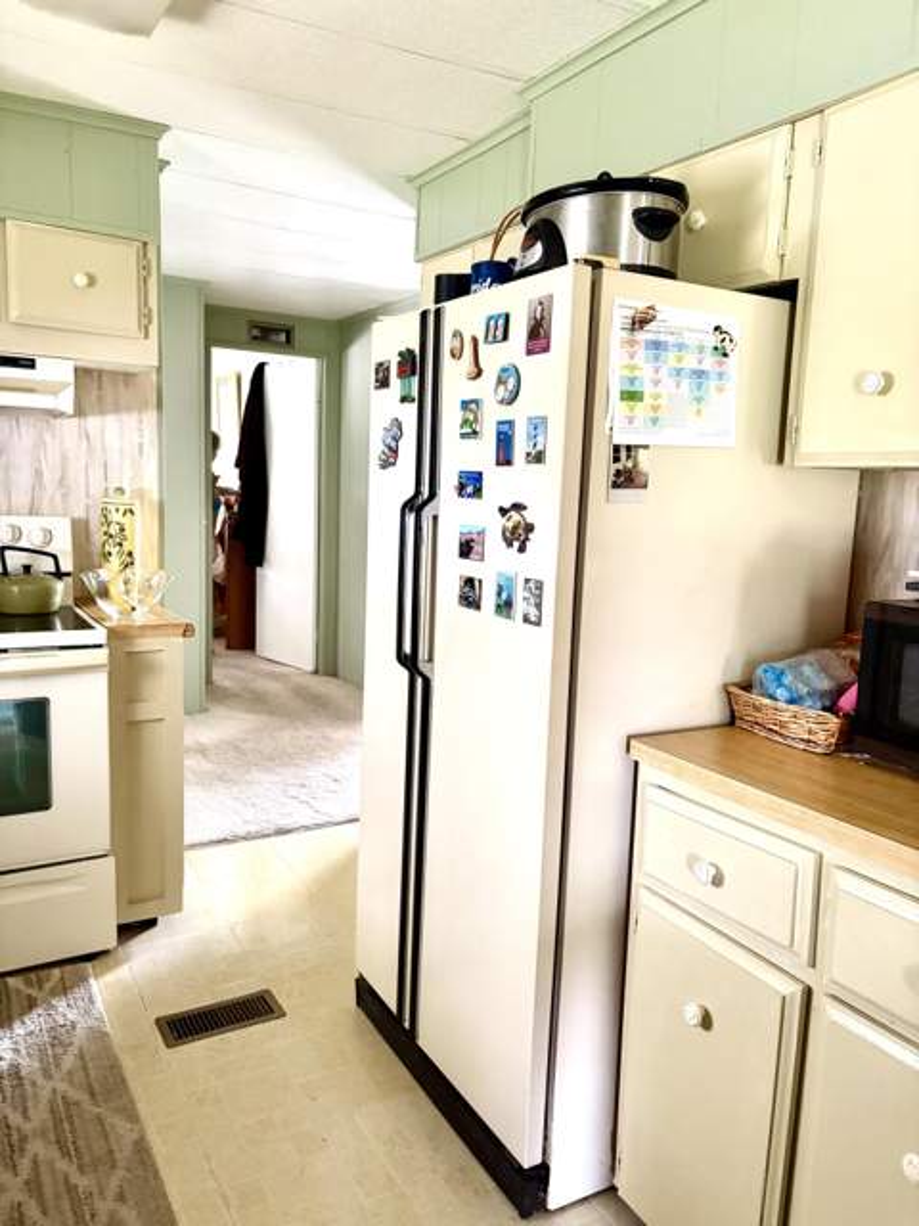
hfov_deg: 53.1
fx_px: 920
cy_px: 613
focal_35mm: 26
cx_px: 460
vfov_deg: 67.3
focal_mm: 5.96
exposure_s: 1/44
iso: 500
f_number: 1.6
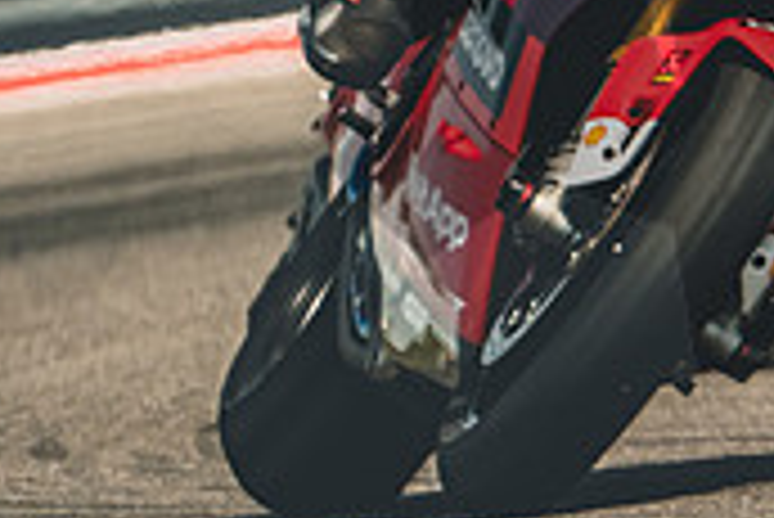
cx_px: 765
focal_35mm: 2023
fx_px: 43530
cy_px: -173
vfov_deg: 0.7
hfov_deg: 1.0
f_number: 5.6
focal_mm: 400
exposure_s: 1/1250
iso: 640
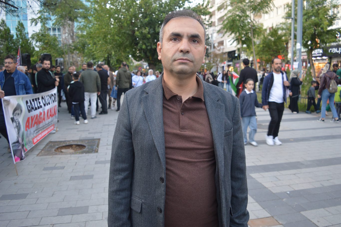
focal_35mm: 27
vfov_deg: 47.9
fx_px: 256
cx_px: 170
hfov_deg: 67.4
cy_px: 114
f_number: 4
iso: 400
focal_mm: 18
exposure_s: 1/60
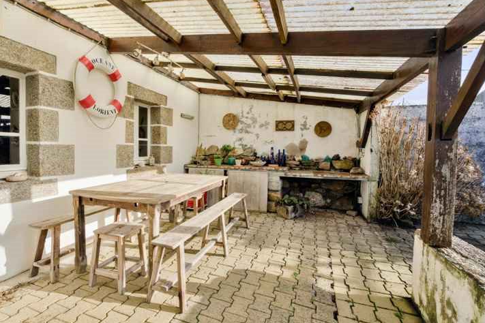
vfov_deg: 67.4
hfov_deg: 89.7
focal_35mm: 18
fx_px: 242
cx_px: 218
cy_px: 156
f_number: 8
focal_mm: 16
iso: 800
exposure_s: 1/4000
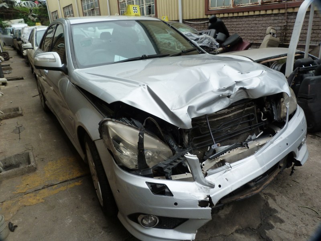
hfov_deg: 69.4
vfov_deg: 54.9
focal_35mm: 25
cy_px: 120
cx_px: 160
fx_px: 232
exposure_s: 1/200
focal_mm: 4.5
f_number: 4
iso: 125
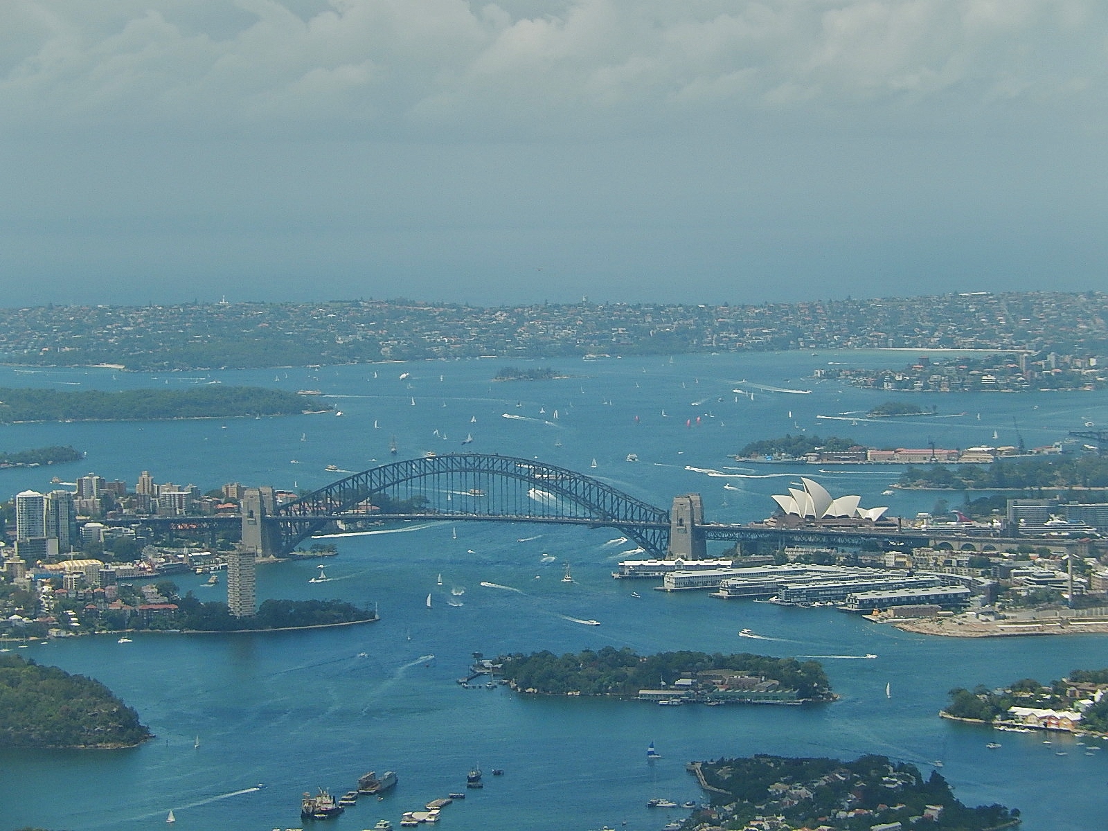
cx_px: 554
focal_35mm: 147
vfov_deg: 10.1
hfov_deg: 13.4
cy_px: 416
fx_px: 4705
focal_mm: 26.4
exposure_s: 1/400
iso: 125
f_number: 5.6
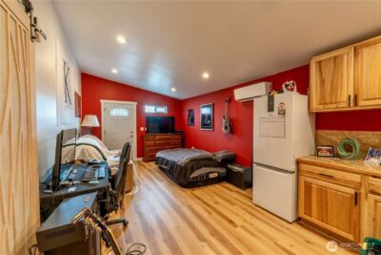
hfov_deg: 104.2
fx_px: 148
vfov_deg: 81.3
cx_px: 190
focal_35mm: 14
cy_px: 128
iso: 320
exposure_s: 1/6
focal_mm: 14
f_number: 13
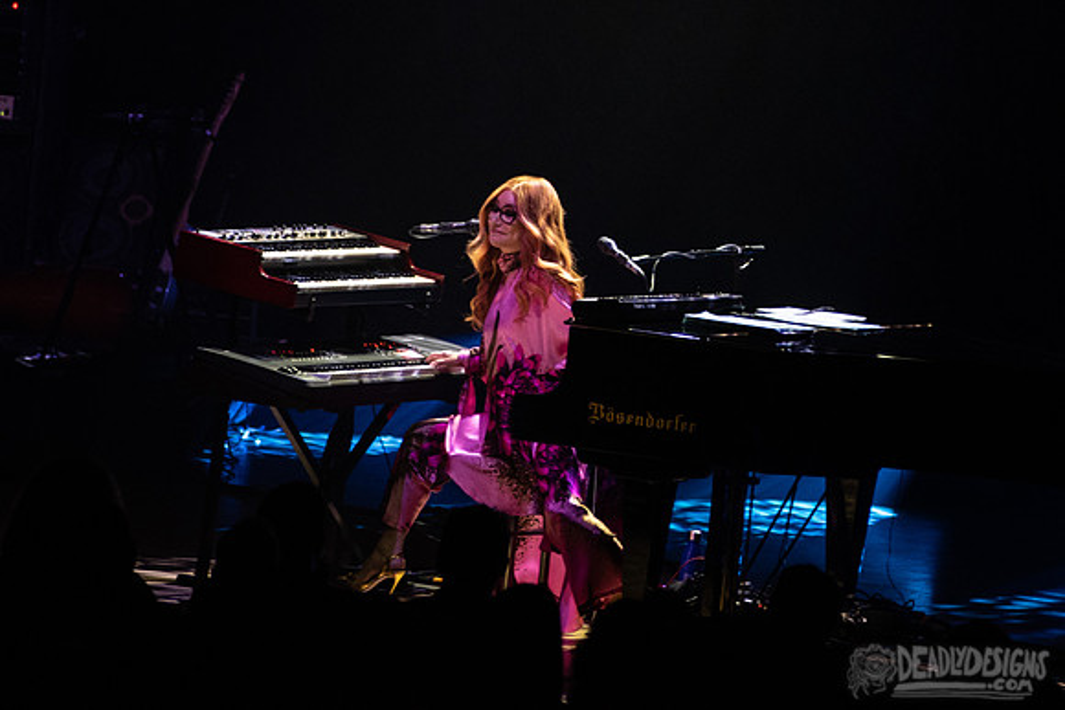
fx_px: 9766
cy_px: 124
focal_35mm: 330
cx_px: 680
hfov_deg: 6.2
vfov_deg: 4.2
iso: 2000
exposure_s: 1/160
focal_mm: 200
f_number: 3.2
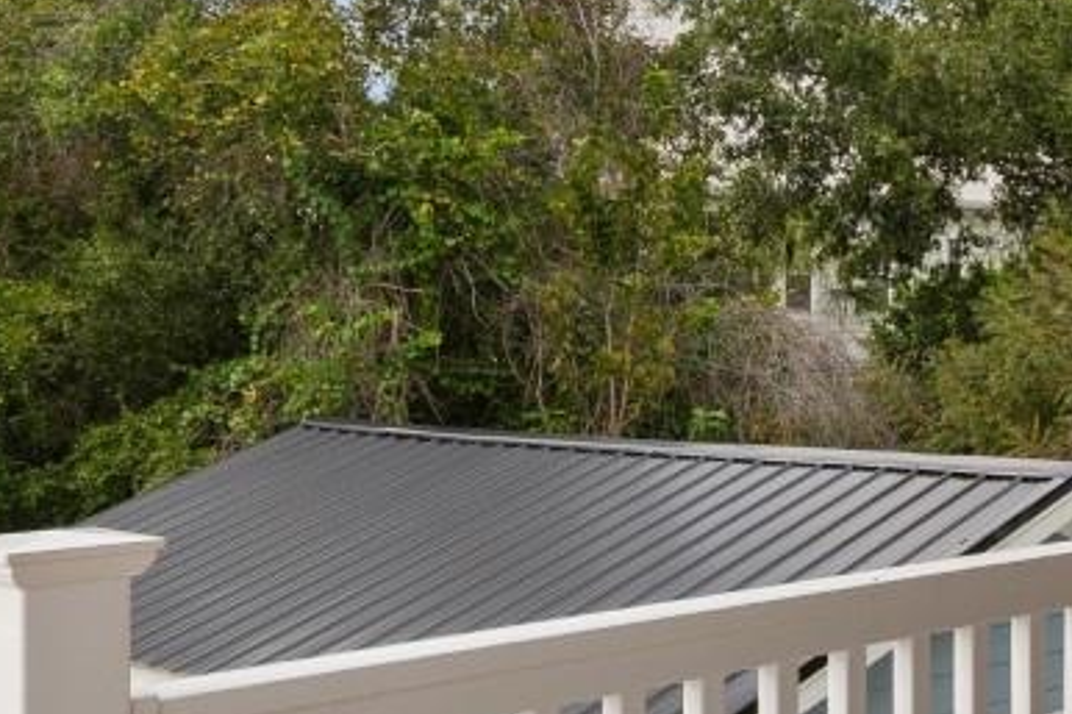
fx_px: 1875
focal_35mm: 63
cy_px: 214
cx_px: 1058
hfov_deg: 29.9
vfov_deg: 21.4
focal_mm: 10
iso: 100
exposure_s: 1/160
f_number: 6.3
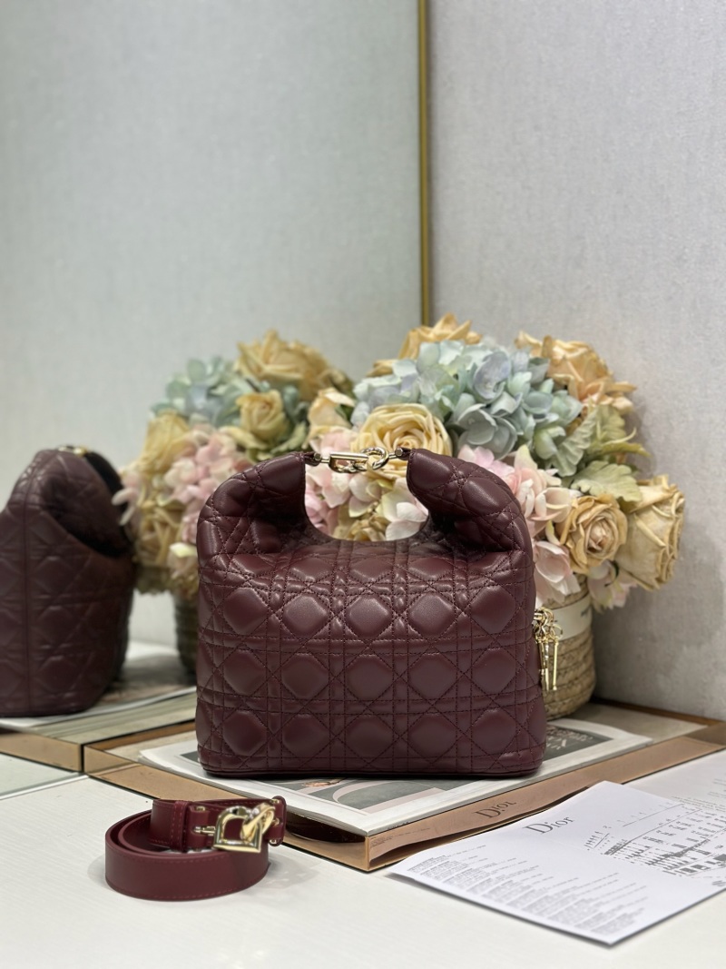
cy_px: 484
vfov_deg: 39.7
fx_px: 1343
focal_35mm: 48
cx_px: 363
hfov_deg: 30.3
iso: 80
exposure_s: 1/263
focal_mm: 6.86
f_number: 1.78
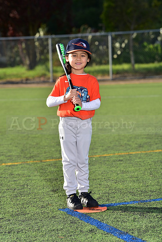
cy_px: 121
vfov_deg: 16.8
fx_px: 823
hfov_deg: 11.2
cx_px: 81
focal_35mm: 122
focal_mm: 122
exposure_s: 1/250
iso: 64
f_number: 5
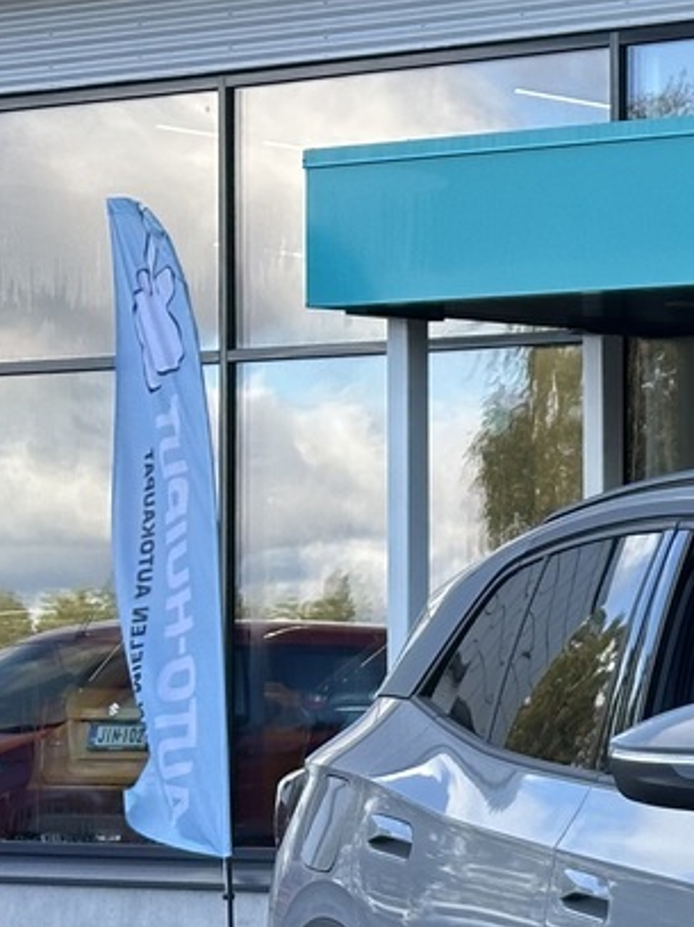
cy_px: 818
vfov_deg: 11.6
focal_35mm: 170
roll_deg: -0.6
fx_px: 4547
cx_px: 1390
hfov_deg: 8.3
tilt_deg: -0.2
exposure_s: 1/501
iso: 64
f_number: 1.78
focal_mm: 6.86
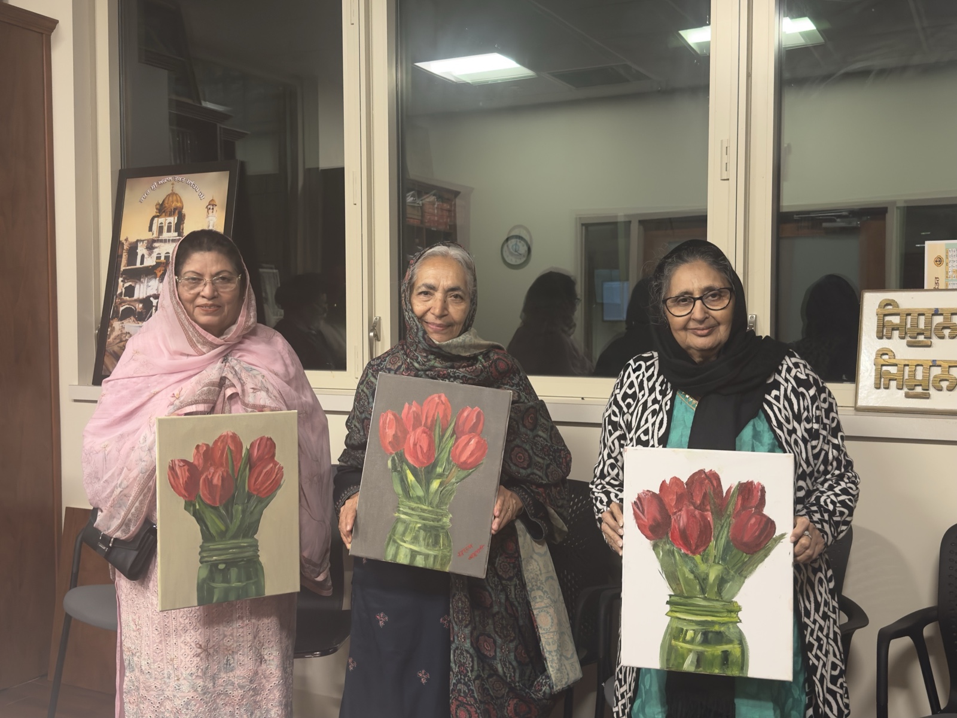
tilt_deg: -2.8
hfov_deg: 49.0
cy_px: 359
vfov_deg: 37.7
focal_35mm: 38
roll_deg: +0.1
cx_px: 478
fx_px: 1051
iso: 320
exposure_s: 1/60
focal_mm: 6.76
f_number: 1.78
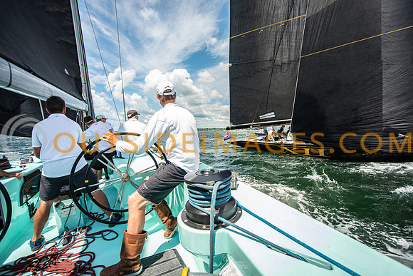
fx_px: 172
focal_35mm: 15
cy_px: 138
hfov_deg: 100.4
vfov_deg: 77.4
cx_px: 206
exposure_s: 1/1250
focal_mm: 15
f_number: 5.6
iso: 250
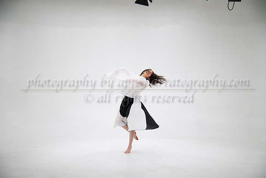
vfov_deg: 28.1
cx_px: 133
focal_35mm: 48
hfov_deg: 41.1
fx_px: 355
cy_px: 89
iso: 400
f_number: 4
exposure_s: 1/500
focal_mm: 48
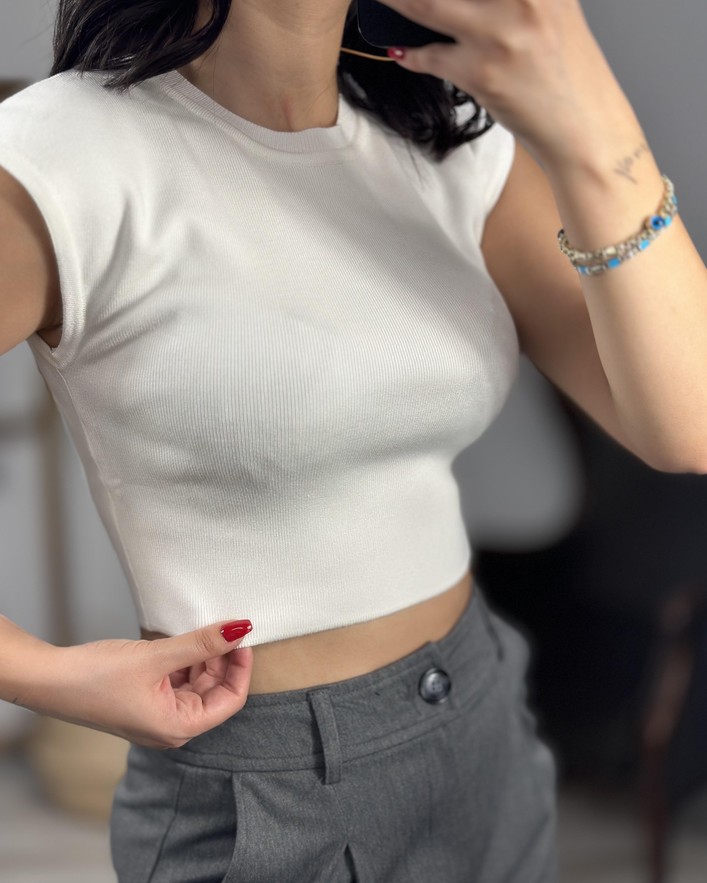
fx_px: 1334
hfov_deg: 29.7
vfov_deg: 36.7
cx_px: 359
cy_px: 452
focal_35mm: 51
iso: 64
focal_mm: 6.86
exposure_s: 1/139
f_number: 1.78
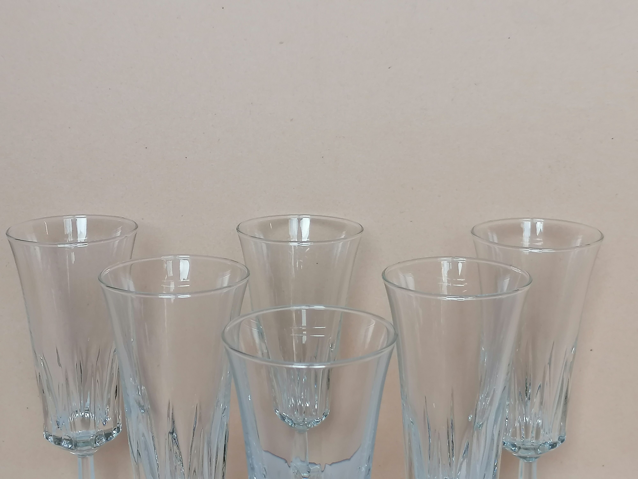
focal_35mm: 64
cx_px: 319
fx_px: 1180
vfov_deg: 22.9
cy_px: 240
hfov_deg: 30.3
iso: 50
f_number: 1.8
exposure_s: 1/161
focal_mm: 4.75
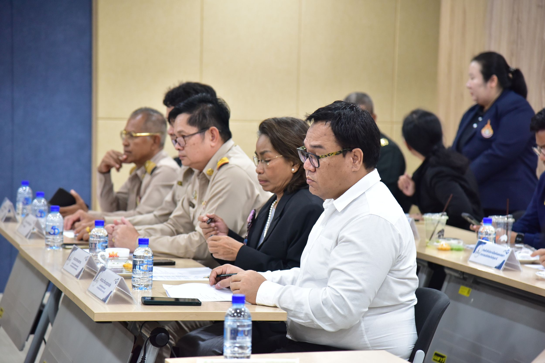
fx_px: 1817
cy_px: 182
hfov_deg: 17.1
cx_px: 272
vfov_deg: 11.4
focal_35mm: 120
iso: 2500
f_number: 4.5
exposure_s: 1/80
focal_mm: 120
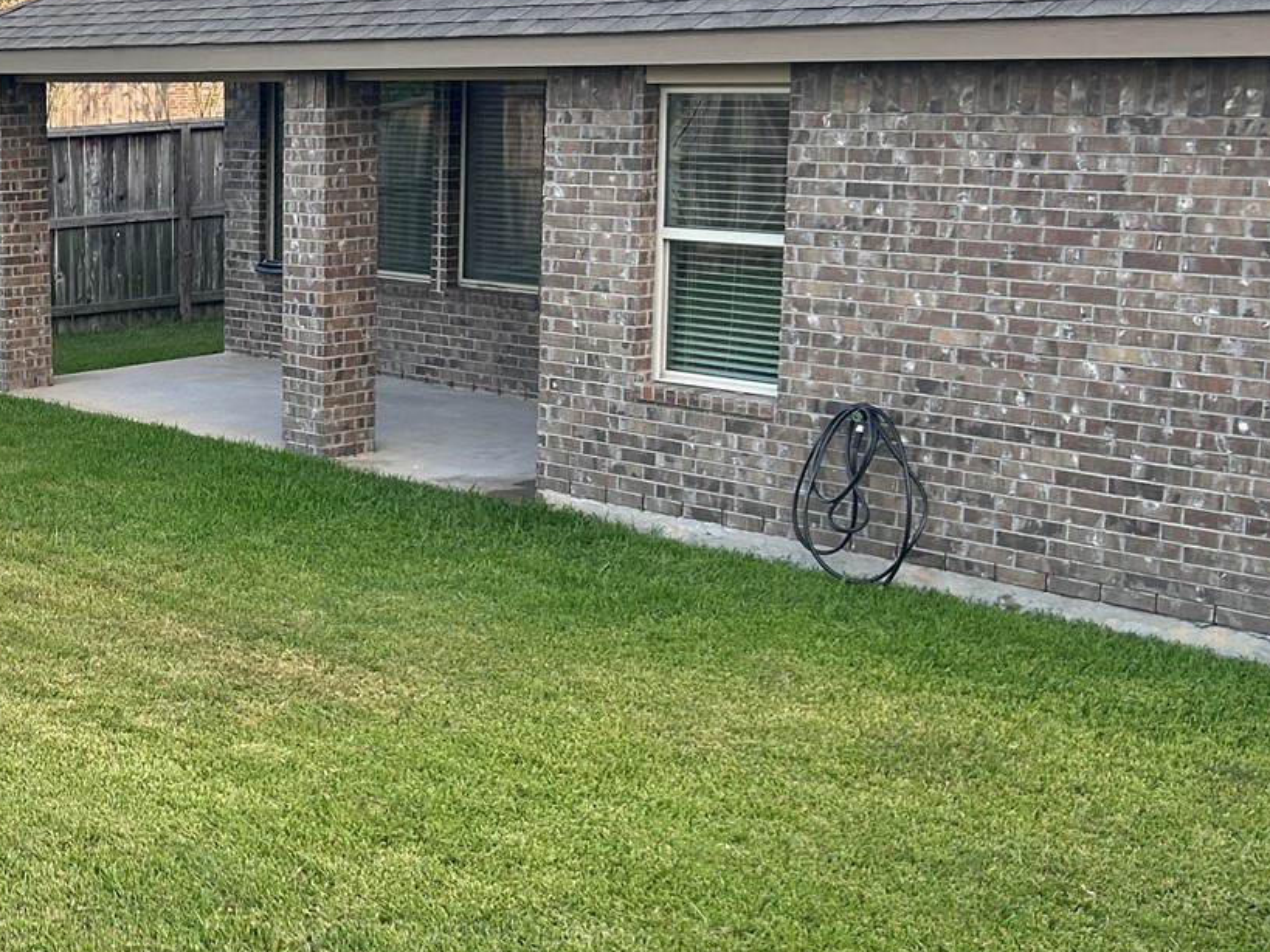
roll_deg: +1.7
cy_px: 547
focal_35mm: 65
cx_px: -48
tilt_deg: -12.4
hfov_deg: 27.8
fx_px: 2384
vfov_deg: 22.6
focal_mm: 5.7
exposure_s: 1/458
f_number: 1.5
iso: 50
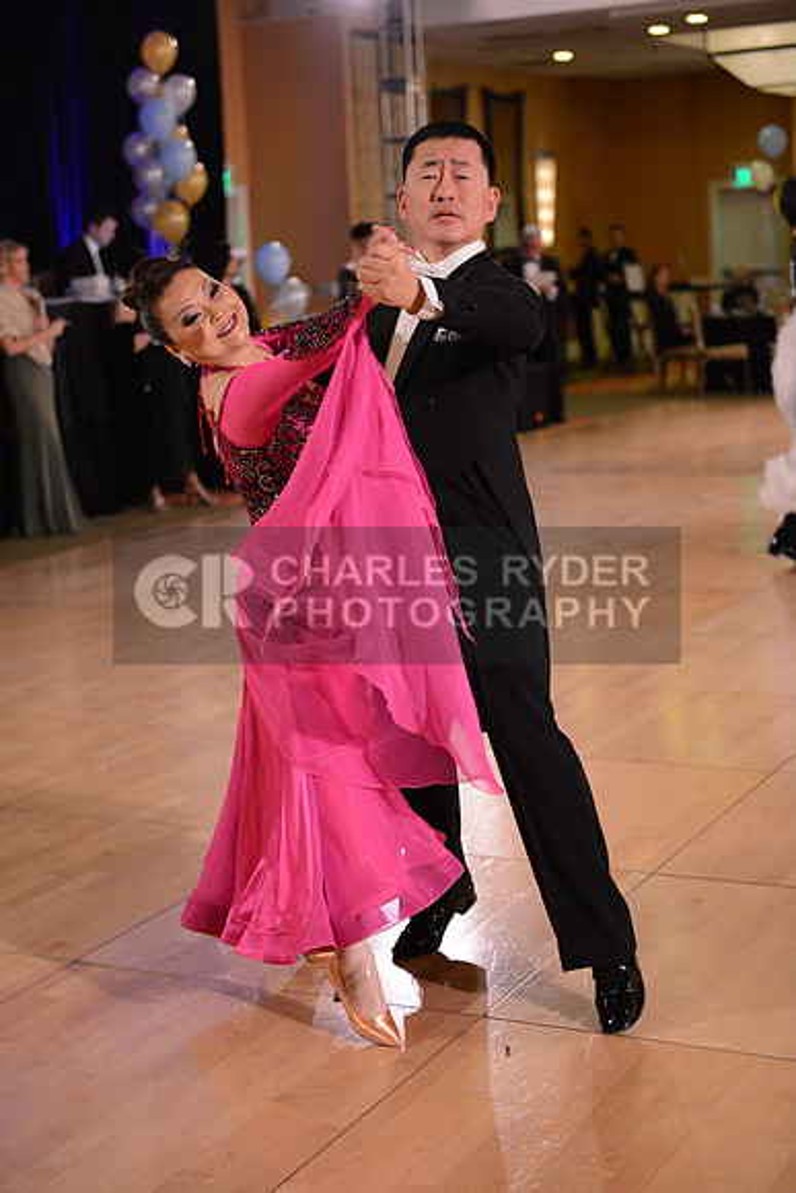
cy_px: 596
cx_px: 398
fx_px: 2055
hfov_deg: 21.9
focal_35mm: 62
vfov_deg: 32.4
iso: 2500
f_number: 2.8
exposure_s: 1/200
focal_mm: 62
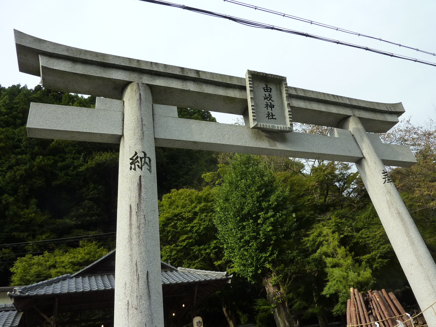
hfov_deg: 69.4
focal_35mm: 25
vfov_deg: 54.9
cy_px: 164
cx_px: 218
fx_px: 315
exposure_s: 1/250
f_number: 4
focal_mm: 4.1
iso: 125
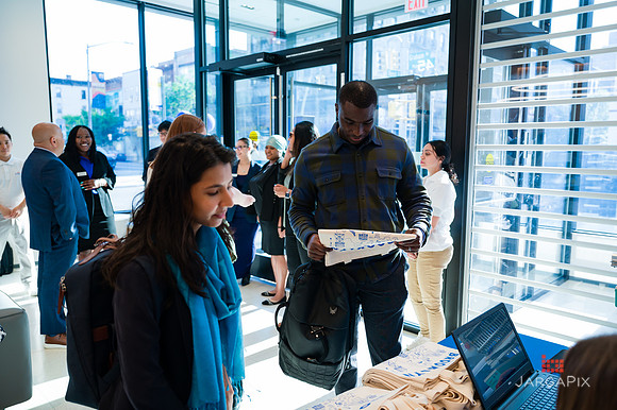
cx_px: 308
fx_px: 475
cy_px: 205
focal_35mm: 28
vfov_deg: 46.7
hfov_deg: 66.0
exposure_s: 1/200
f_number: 3.2
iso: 320
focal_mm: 27.5
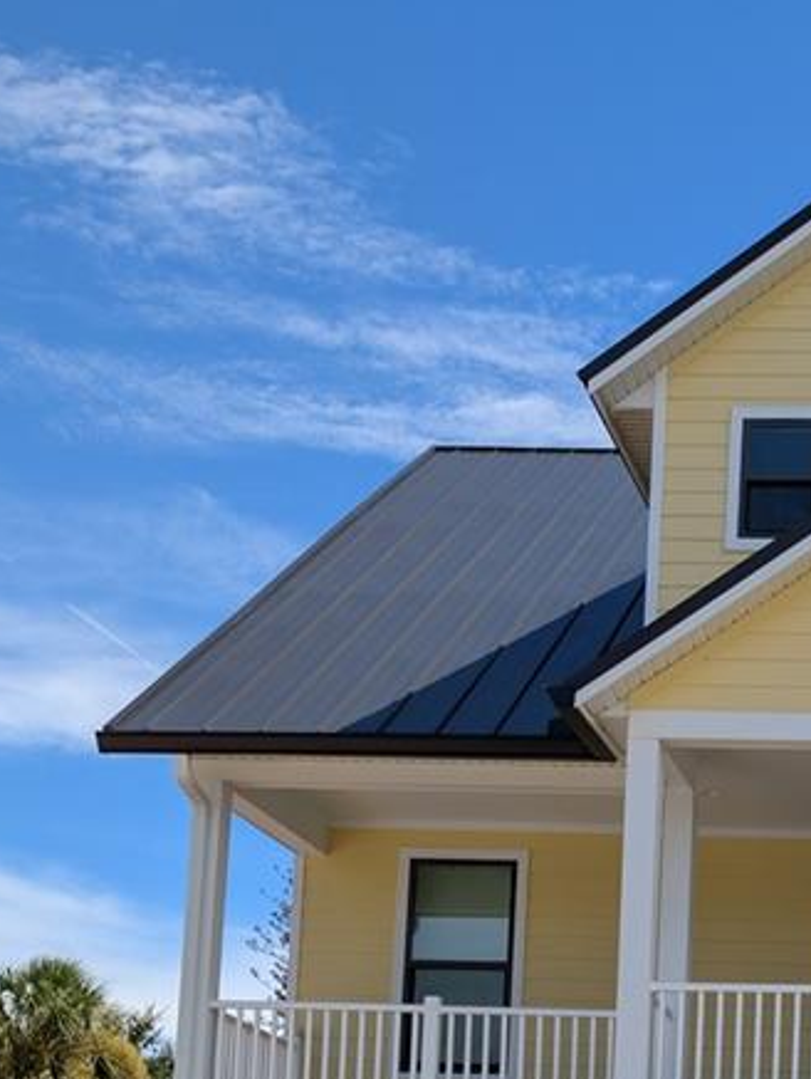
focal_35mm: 66
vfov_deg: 27.7
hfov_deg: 21.1
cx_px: 919
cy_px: 1077
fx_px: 2058
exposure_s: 1/1224
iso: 21
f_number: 1.68
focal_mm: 6.9
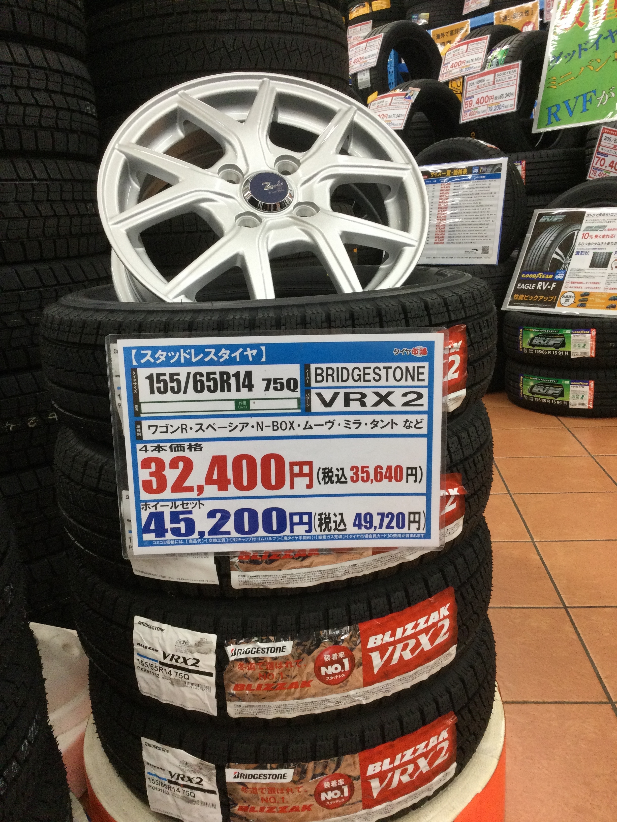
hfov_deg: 45.4
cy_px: 411
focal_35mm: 31
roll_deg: +3.8
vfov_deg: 58.4
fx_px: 737
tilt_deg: -18.4
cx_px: 308
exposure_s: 1/30
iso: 40
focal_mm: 3.3
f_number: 2.4
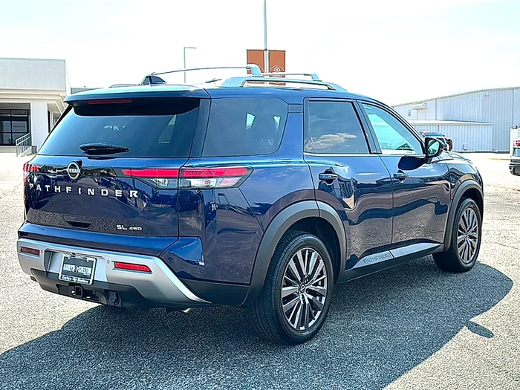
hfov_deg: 49.0
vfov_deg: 37.7
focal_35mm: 38
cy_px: 195
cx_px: 260
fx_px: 571
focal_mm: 6.86
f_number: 1.78
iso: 100
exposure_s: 1/3077
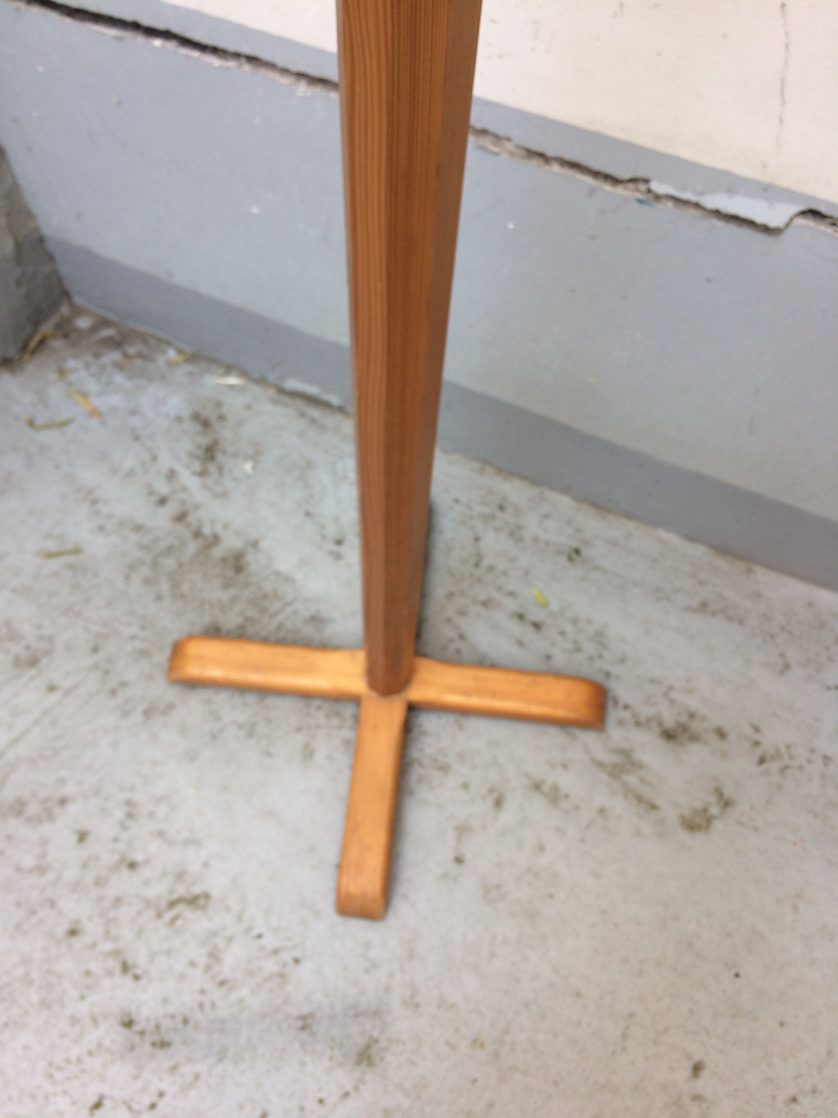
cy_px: 559
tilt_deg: -65.2
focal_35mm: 29
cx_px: 419
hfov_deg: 48.2
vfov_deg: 61.7
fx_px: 936
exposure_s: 1/112
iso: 32
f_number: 2.2
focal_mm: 4.15
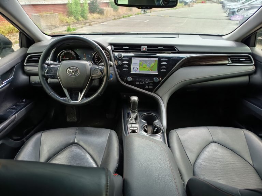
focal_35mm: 24
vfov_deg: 56.8
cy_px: 98
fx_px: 182
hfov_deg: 71.6
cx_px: 131
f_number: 1.7
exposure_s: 1/100
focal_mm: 5.24
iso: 119
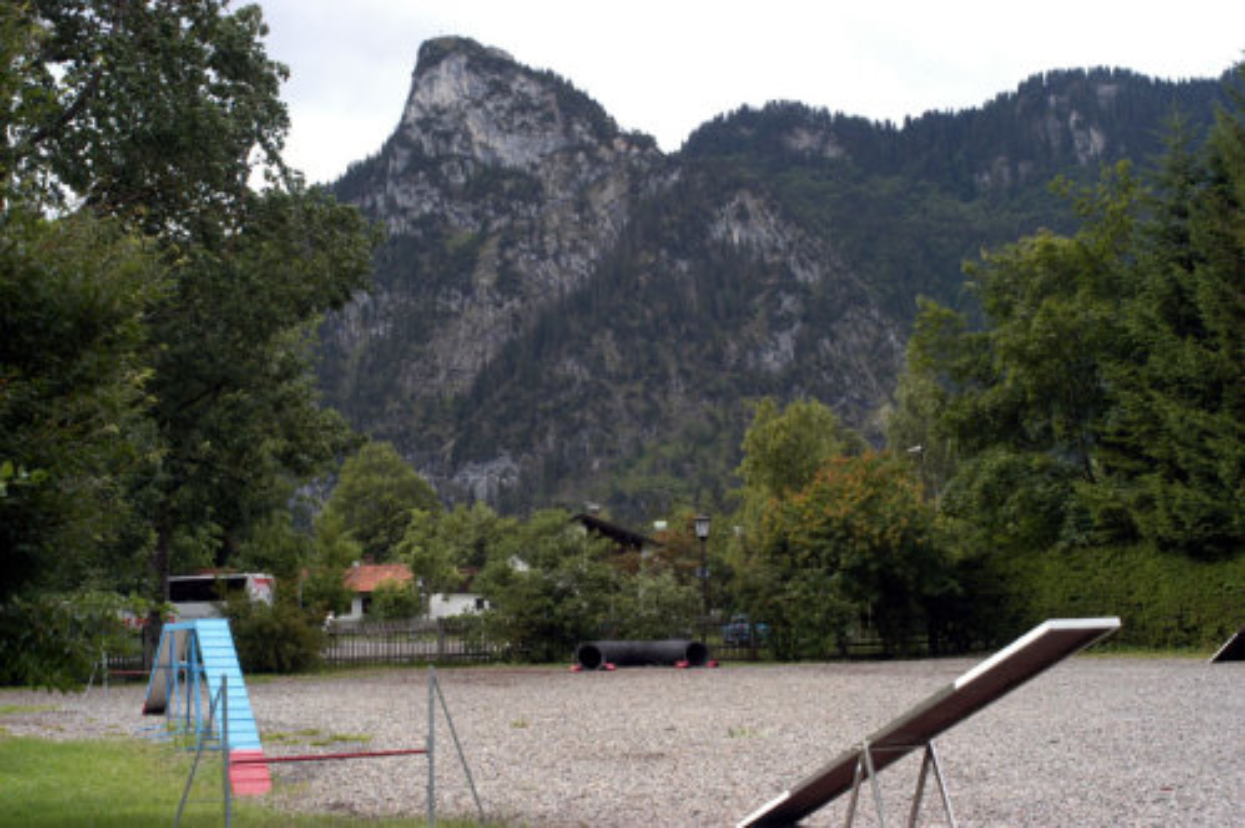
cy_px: 414
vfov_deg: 25.7
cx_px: 622
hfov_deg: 37.9
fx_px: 1814
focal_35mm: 52
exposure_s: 1/320
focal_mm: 35
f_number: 9
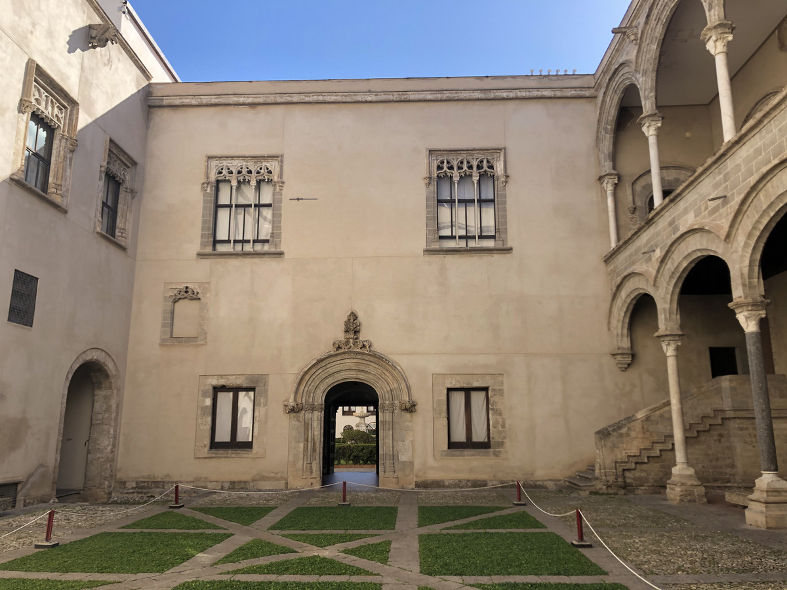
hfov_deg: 63.4
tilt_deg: +12.3
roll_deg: +0.9
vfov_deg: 49.7
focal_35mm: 28
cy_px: 295
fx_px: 637
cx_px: 394
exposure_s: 1/774
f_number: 1.8
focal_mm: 4
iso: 20
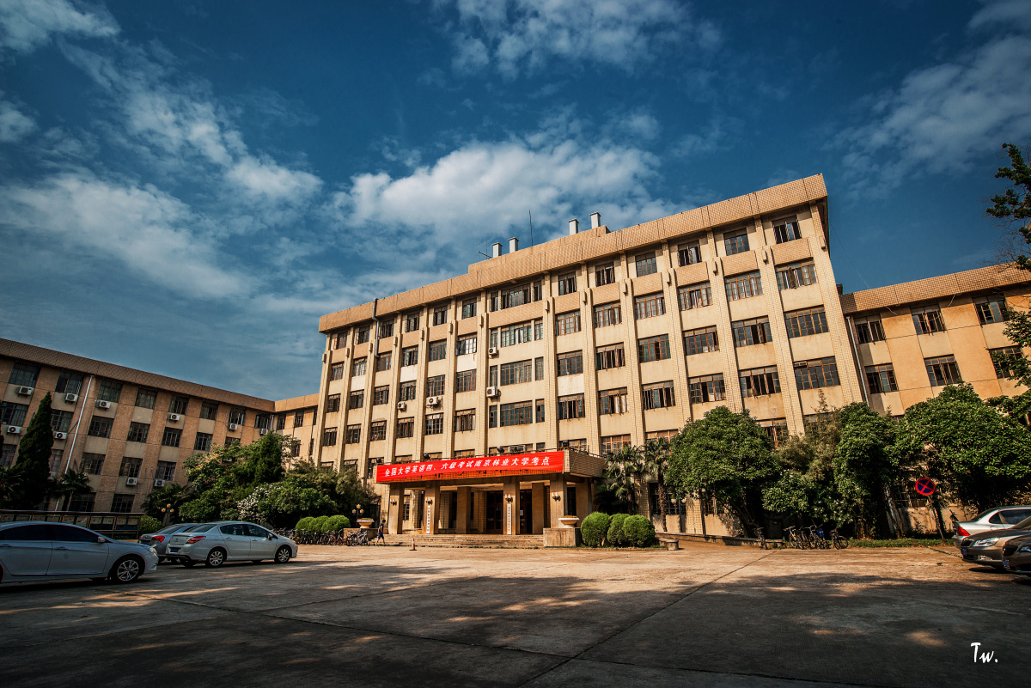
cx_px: 516
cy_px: 344
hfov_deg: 90.0
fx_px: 516
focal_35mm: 18
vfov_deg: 67.4
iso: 100
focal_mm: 18
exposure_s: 1/400
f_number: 11
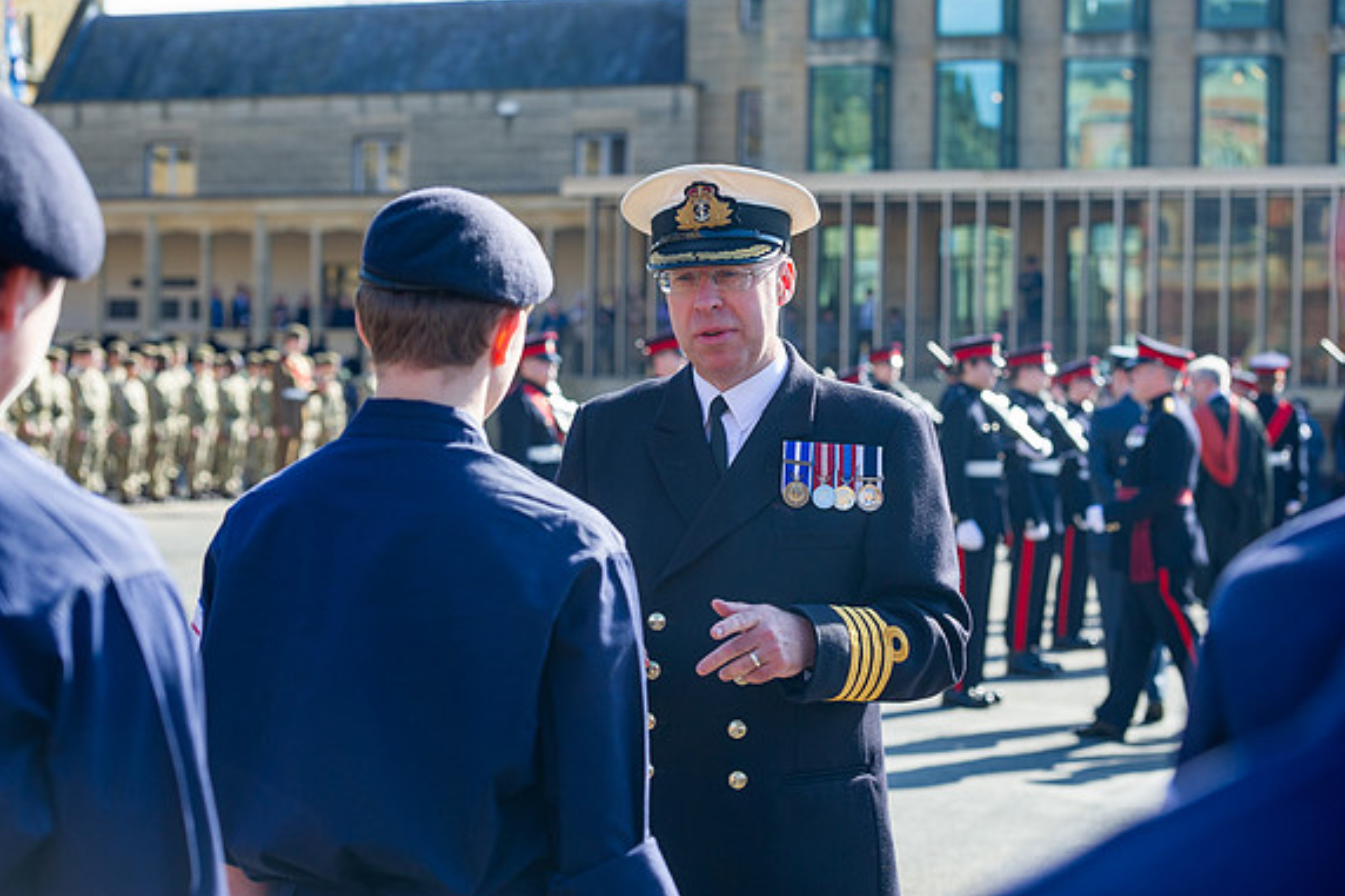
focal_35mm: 76
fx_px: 2838
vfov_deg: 17.9
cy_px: 444
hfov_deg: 26.7
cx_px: 677
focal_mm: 75
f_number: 4.5
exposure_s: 1/500
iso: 250
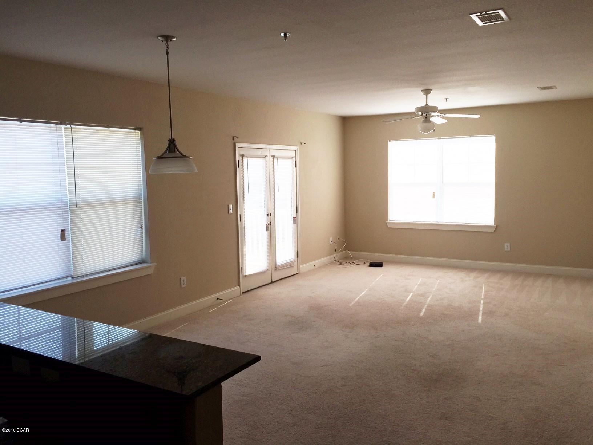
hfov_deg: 61.7
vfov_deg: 48.2
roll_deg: +0.1
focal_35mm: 29
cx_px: 296
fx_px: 497
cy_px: 222
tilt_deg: -6.1
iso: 32
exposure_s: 1/253
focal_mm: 4.15
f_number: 2.2
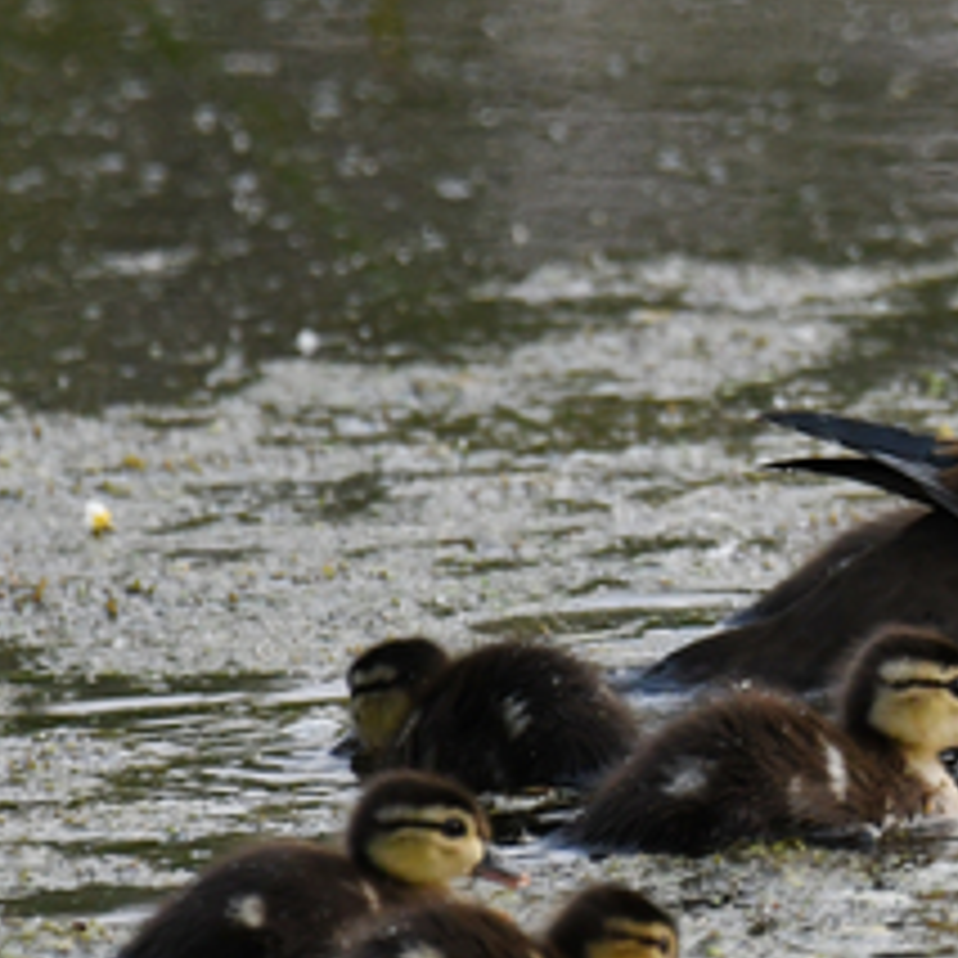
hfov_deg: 1.0
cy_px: 618
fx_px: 57674
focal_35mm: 1842
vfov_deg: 1.0
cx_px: 1151
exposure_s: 1/1000
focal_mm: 550
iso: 1100
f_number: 6.3
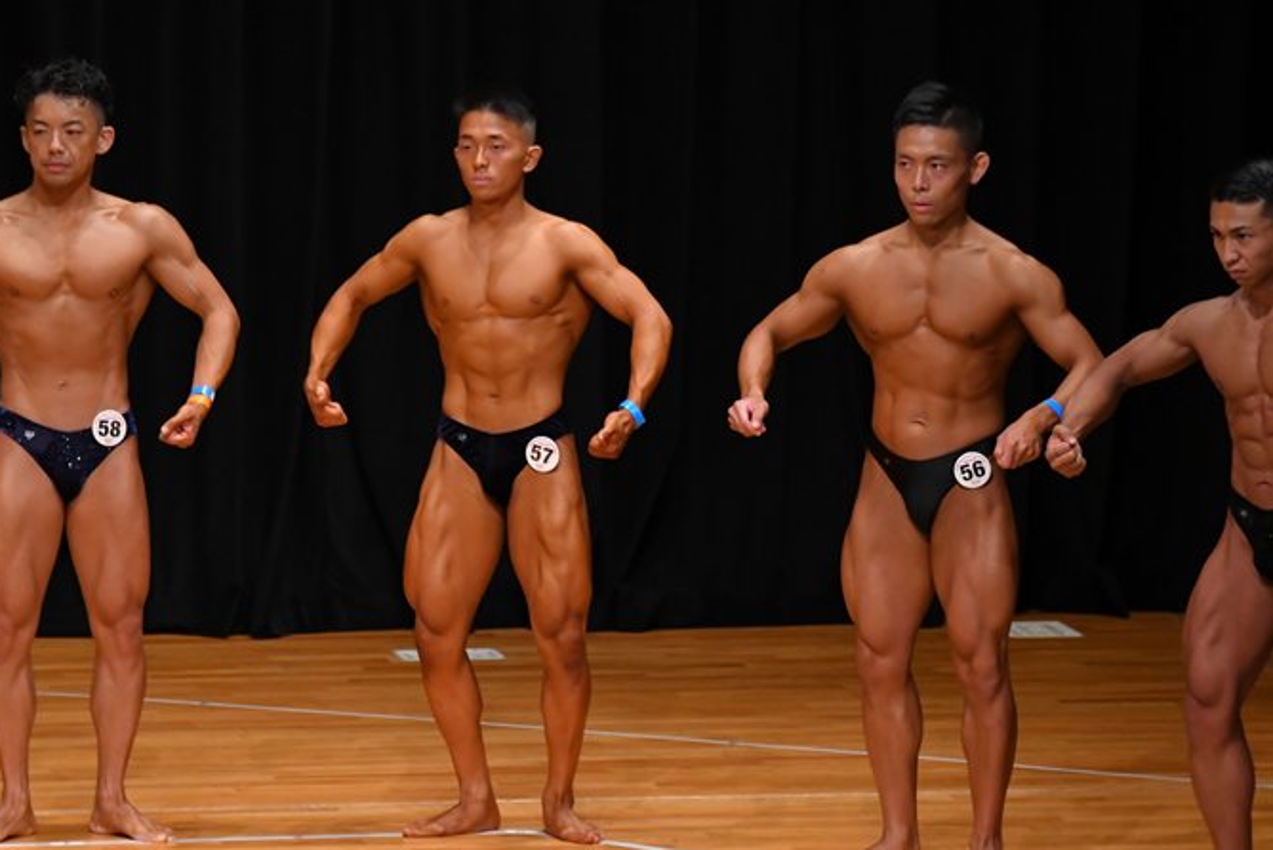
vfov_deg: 4.4
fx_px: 11072
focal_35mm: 313
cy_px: 457
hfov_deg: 6.6
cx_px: 575
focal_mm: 180
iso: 3200
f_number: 5.6
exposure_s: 1/400
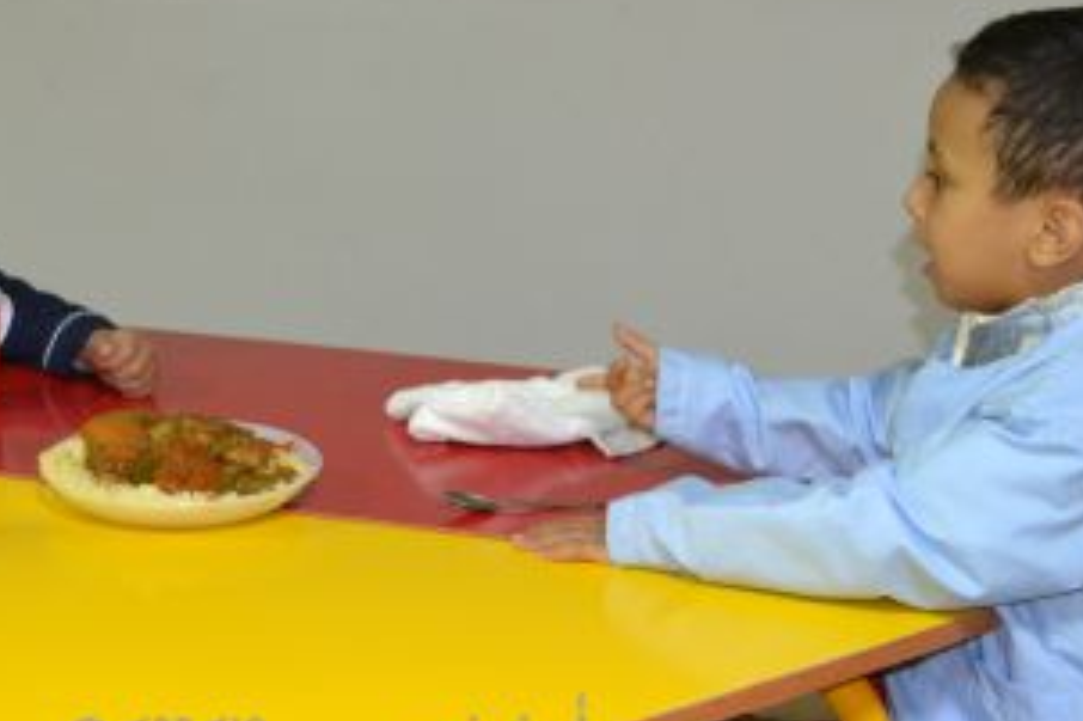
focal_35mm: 70
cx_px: 323
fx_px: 2105
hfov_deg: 28.6
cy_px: 308
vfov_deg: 19.4
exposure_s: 1/60
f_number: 4
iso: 2000
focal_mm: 22
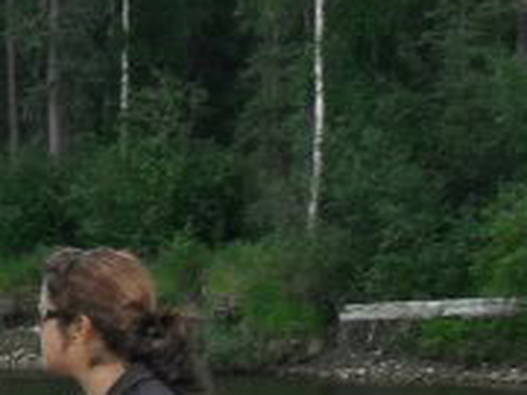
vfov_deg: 7.4
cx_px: -843
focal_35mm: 199
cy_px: 433
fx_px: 3030
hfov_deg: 8.8
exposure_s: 1/350
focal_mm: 6.2
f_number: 2.8
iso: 100
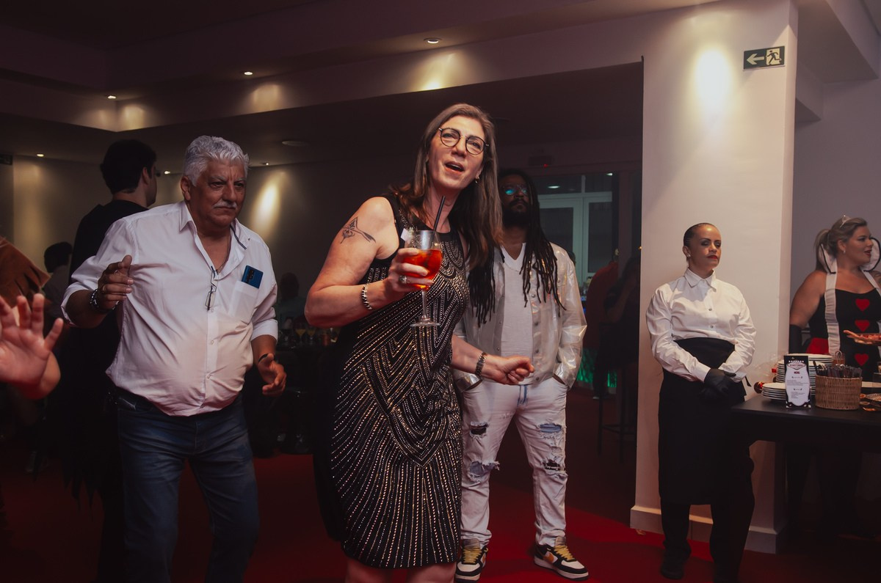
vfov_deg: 38.2
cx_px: 440
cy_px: 292
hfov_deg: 55.2
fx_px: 843
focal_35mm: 34
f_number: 2.8
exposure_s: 1/60
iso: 400
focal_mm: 23
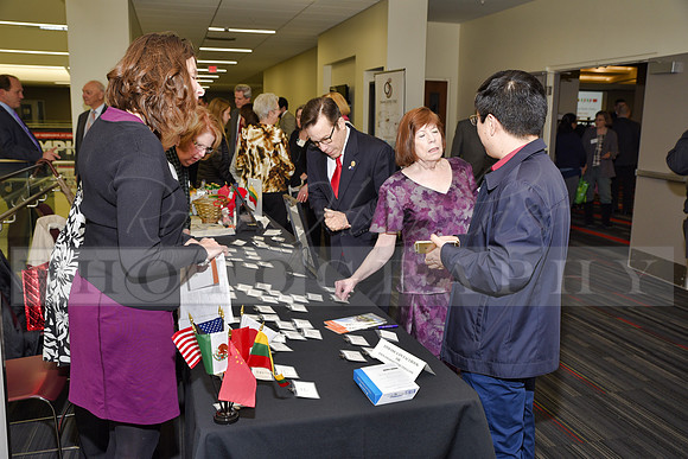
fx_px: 669
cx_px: 344
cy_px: 230
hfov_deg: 54.4
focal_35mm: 35
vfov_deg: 37.9
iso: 200
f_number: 5
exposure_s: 1/60
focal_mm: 35
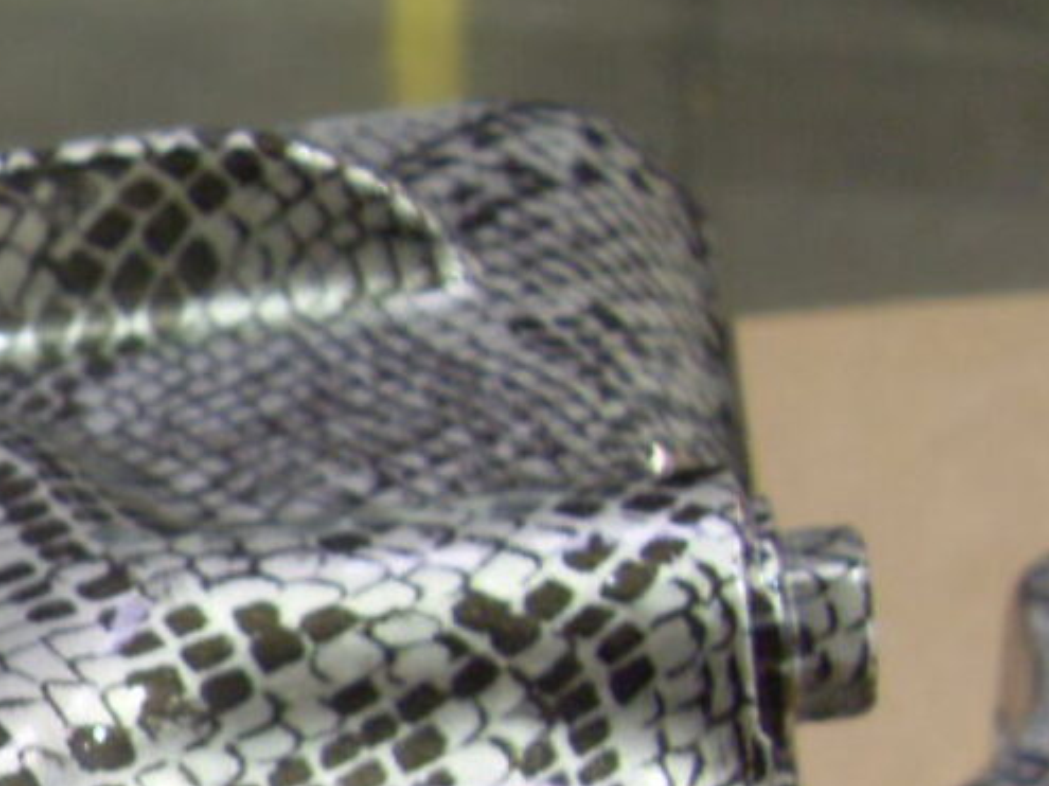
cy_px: 1044
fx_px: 2999
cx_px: -381
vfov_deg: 14.3
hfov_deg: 18.2
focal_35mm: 99
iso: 200
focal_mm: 6.3
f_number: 2.8
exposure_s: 1/20
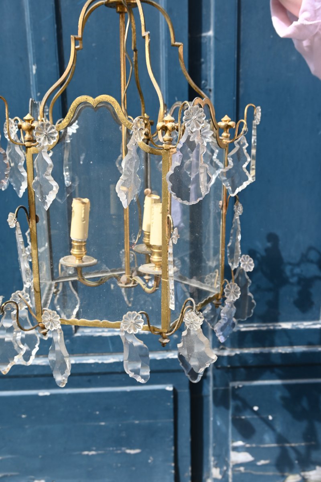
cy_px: 241
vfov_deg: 49.6
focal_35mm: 39
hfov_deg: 34.2
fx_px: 522
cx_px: 160
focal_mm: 26
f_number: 5.6
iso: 140
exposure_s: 1/250
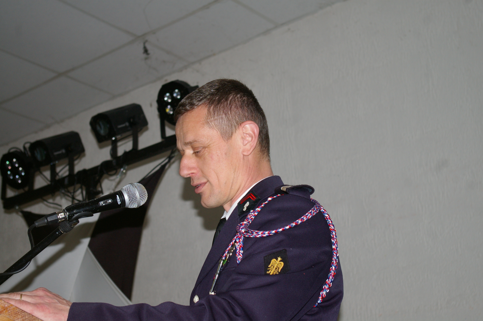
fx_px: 905
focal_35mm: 68
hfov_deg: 29.9
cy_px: 160
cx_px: 242
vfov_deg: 20.1
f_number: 5.6
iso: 400
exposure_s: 1/60
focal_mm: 45
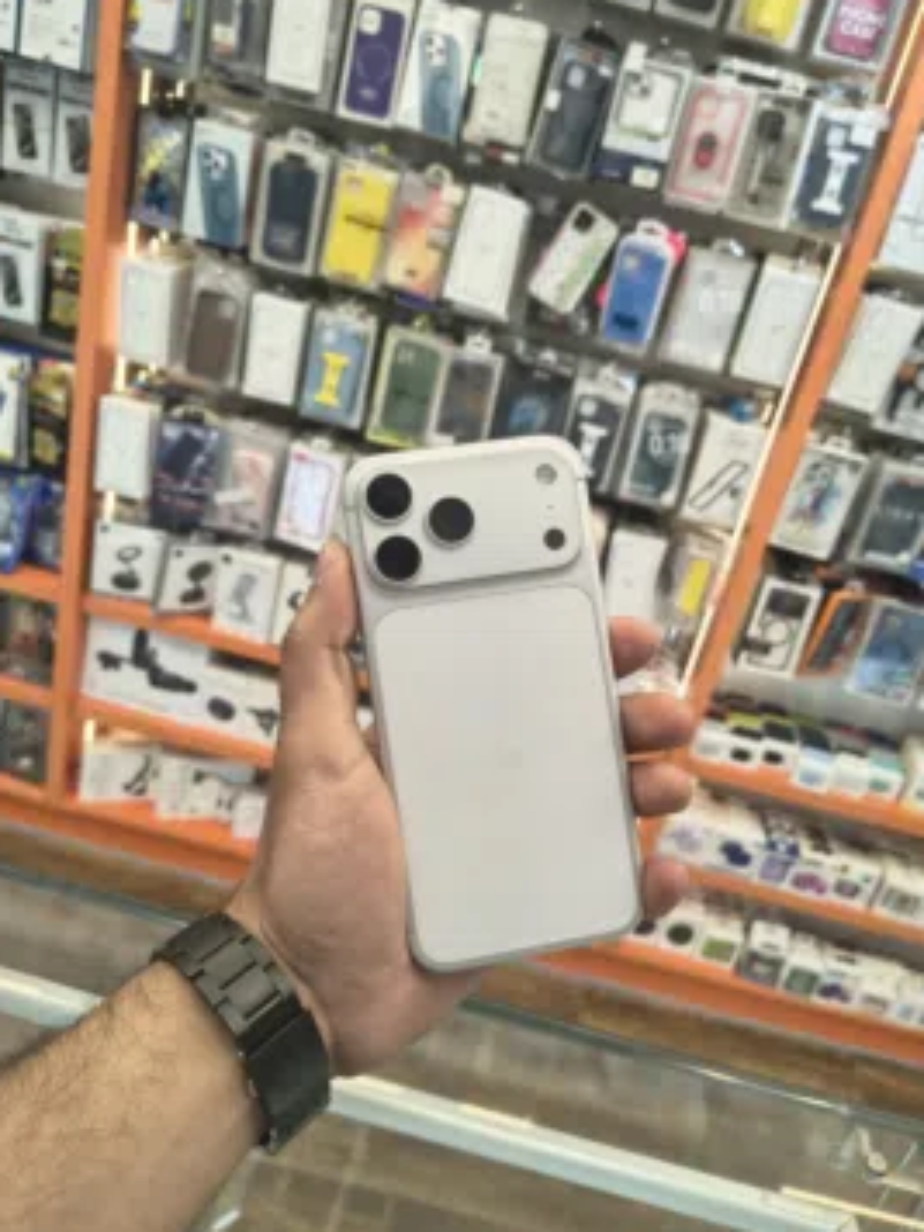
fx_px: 961
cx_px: 502
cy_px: 616
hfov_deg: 51.3
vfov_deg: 65.3
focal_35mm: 27
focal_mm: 5.56
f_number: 1.8
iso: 122
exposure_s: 1/100
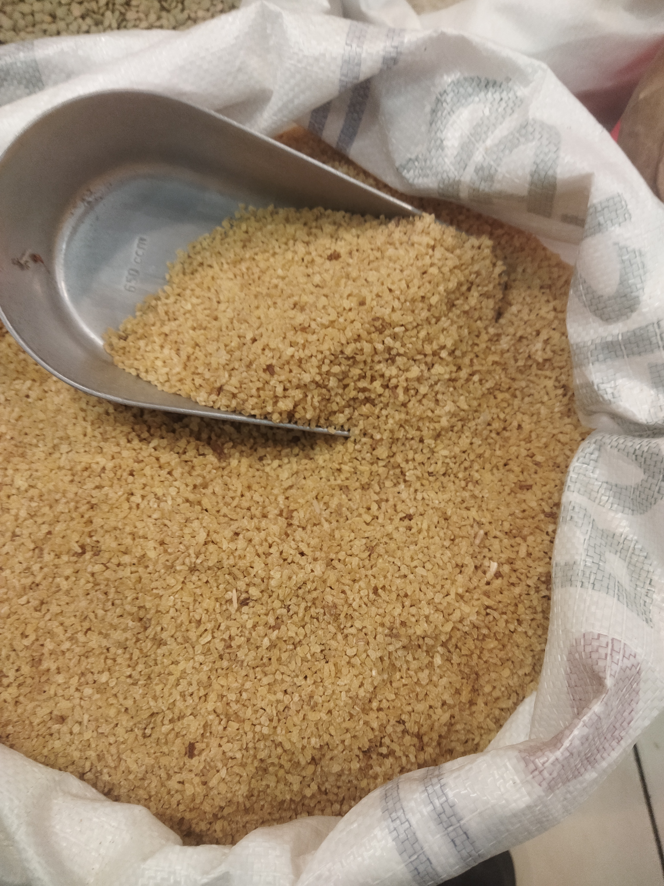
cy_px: 443
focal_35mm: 27
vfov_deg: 65.3
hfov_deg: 51.4
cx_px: 332
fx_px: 691
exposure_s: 1/50
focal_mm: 4.71
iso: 253
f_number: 1.79
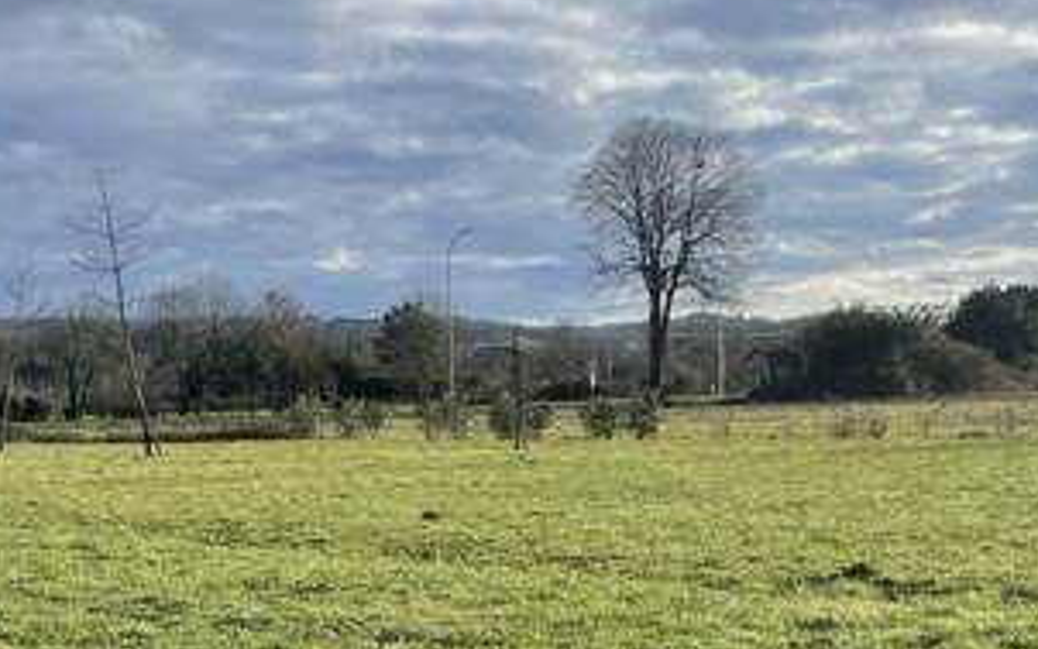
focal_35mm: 73
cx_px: 340
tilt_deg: -5.7
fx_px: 2066
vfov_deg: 17.4
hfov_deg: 28.0
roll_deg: +1.5
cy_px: 673
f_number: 1.6
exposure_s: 1/3401
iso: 32
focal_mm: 4.2
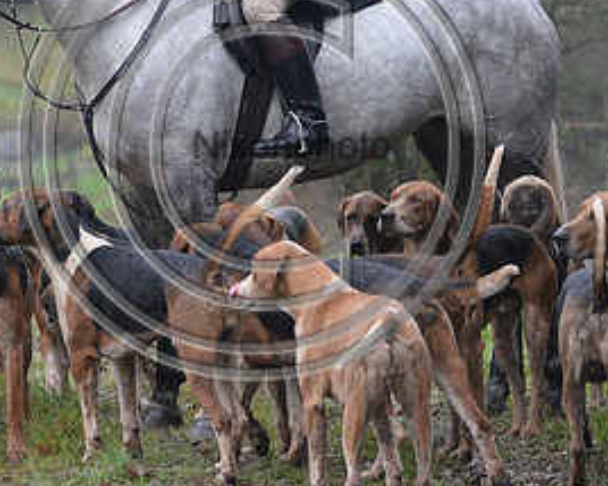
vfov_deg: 6.3
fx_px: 4387
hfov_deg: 7.9
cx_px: 227
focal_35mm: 244
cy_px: 116
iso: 1600
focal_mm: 120
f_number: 3.2
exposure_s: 1/800
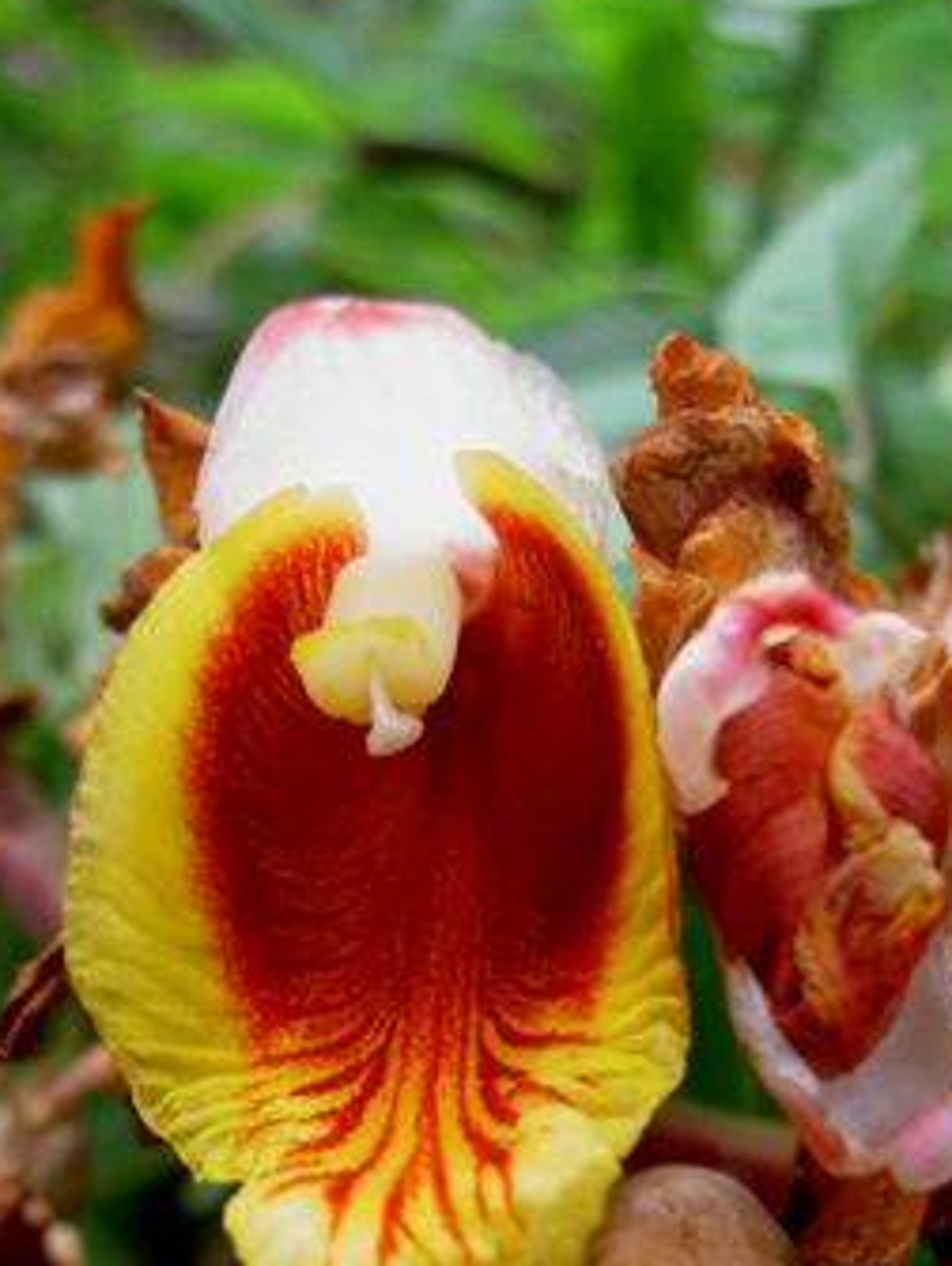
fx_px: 2269
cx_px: 491
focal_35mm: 62
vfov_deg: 30.6
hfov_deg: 23.7
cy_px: 950
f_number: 2.8
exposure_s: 1/20
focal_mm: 8
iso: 100
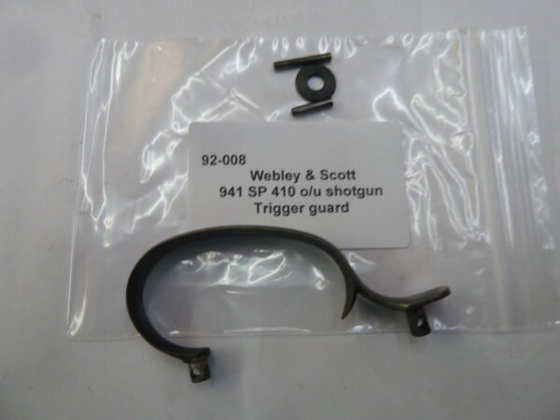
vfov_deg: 54.9
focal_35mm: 25
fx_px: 404
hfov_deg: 69.4
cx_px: 280
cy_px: 210
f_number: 3.3
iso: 125
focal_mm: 4.1
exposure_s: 1/30
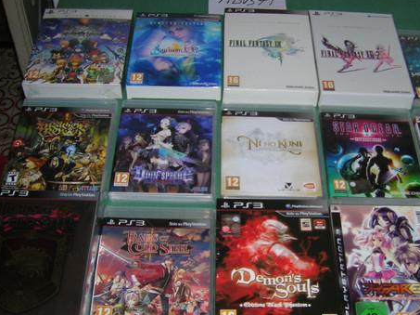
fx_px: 582
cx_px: 261
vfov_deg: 30.2
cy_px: 152
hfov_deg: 39.4
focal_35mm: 48
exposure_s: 1/60.1
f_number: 2.9
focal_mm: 5.7
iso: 50
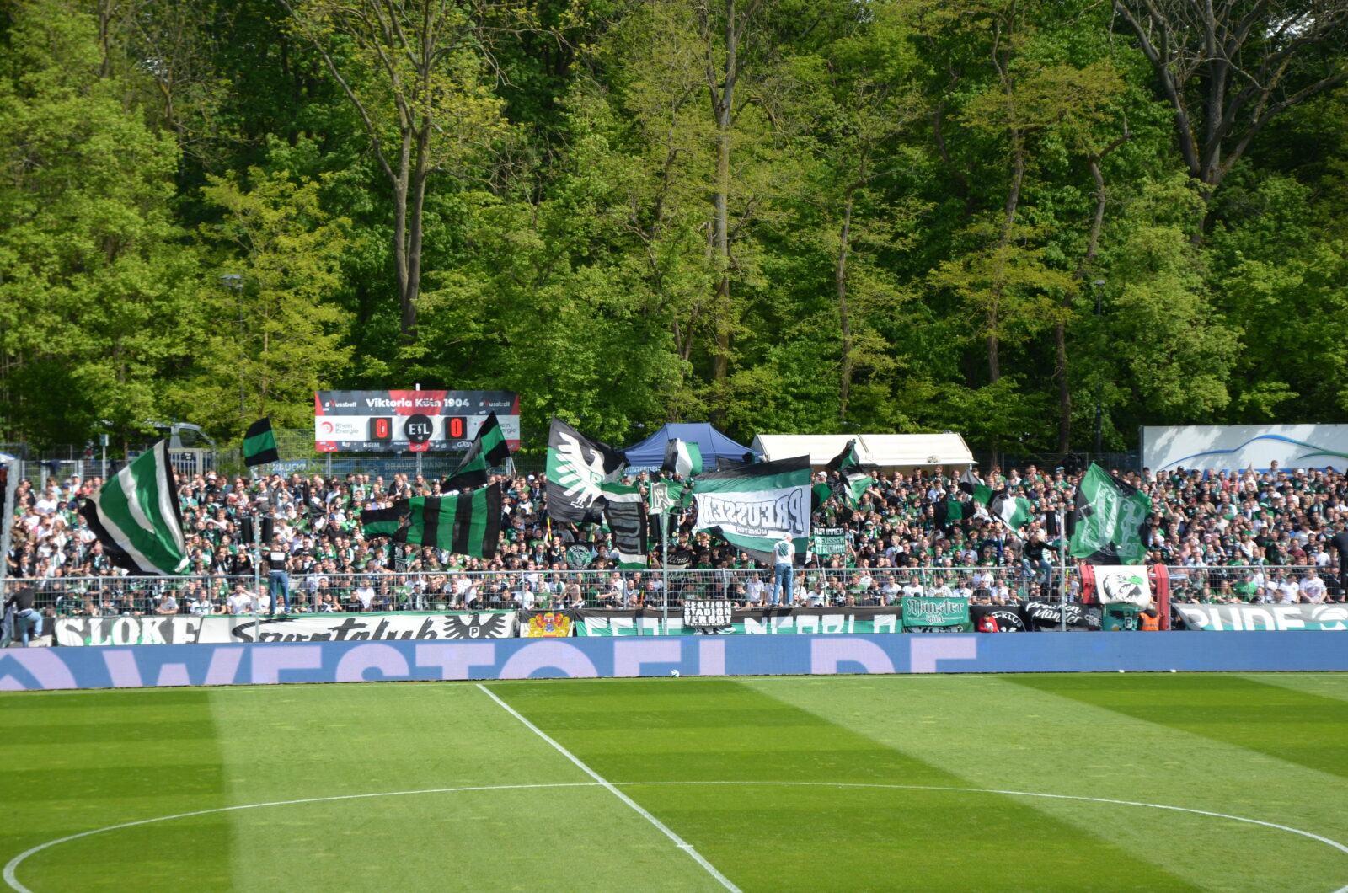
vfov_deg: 14.6
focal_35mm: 93
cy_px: 446
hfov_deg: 22.0
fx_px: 3475
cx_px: 674
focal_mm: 62
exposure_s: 1/500
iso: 200
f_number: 5.6
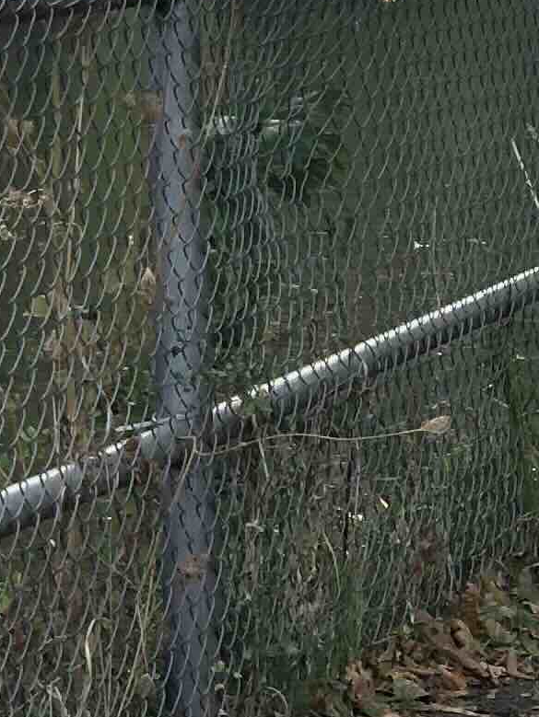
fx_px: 5580
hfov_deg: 5.5
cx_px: 797
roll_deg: -0.2
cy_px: 17
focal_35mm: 269
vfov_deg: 7.3
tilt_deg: -1.4
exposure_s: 1/124
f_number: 2.4
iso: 16
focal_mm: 6
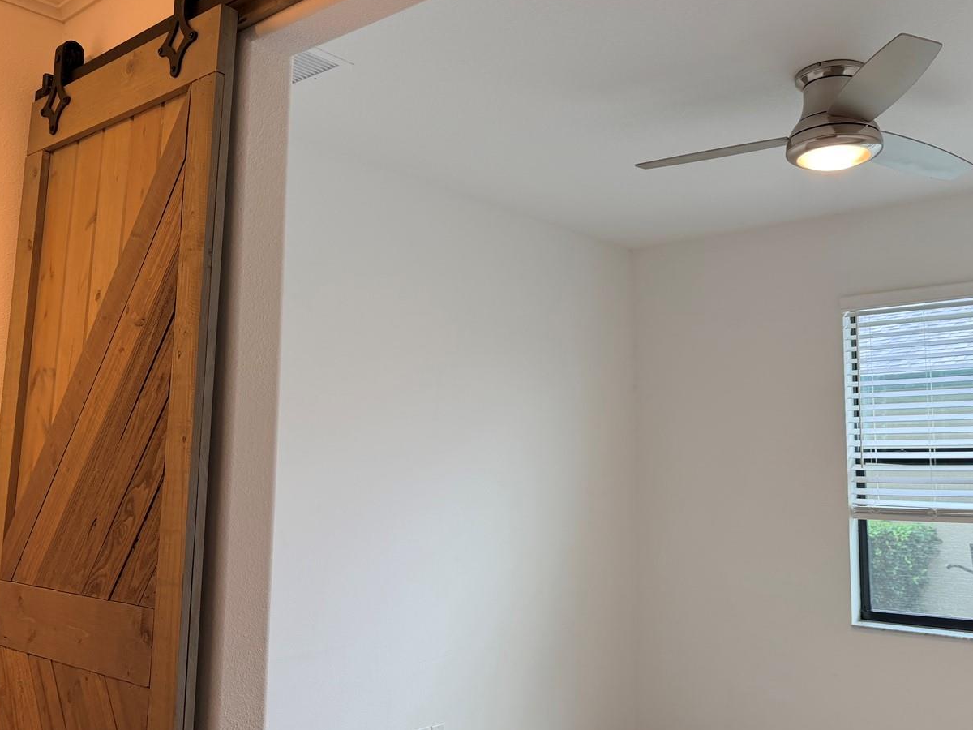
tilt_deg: +7.2
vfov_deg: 44.2
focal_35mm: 32
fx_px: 899
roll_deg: -0.4
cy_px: 358
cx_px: 575
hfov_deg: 56.5
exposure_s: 1/120
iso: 100
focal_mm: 6.76
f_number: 1.78
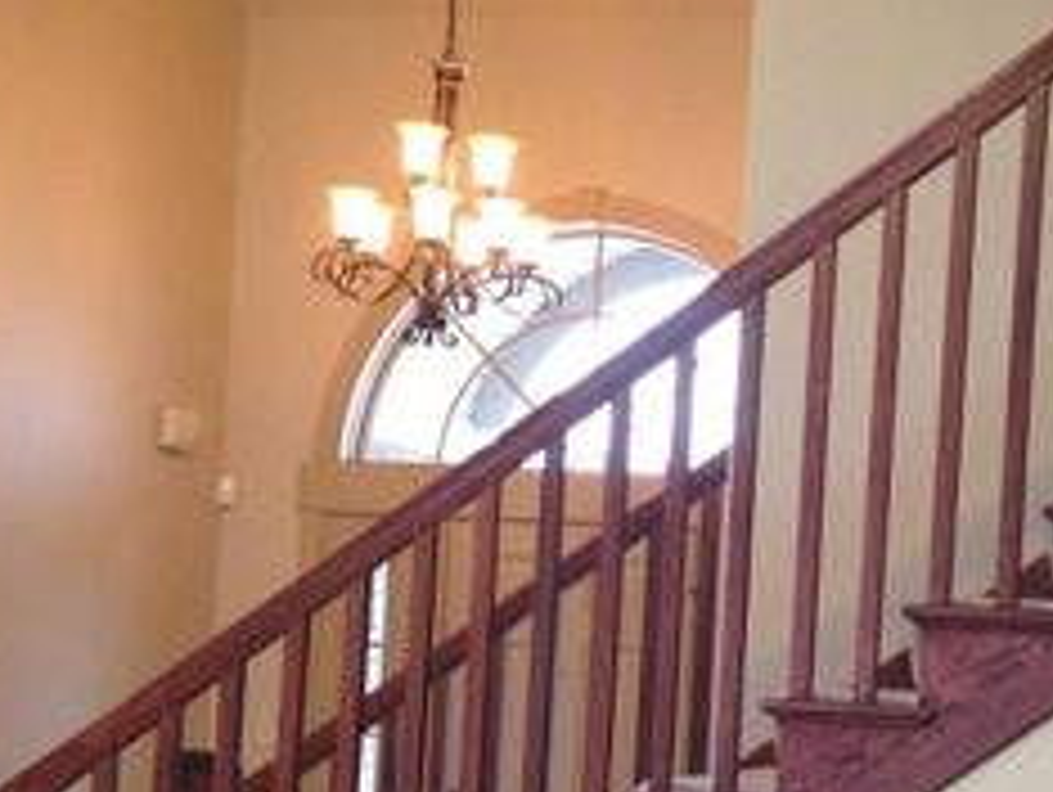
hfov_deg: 21.5
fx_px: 2741
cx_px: 803
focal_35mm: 90
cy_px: 630
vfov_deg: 16.3
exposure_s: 1/20
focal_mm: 4.13
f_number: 2.4
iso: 250
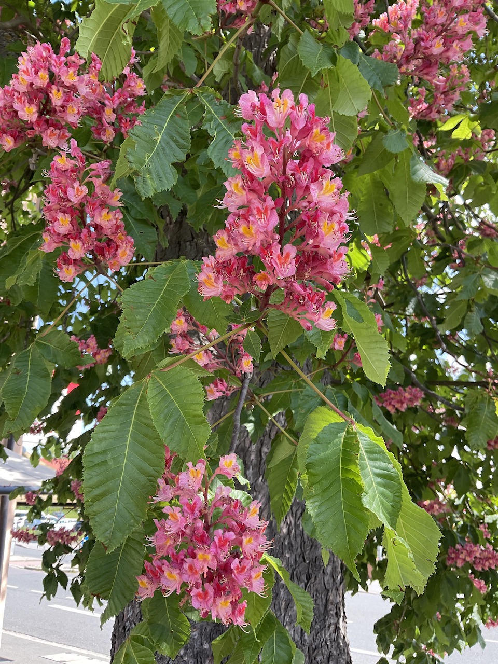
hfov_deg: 48.2
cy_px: 332
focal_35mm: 29
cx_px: 249
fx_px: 556
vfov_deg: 61.7
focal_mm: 3
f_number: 1.8
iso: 16
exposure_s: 1/165
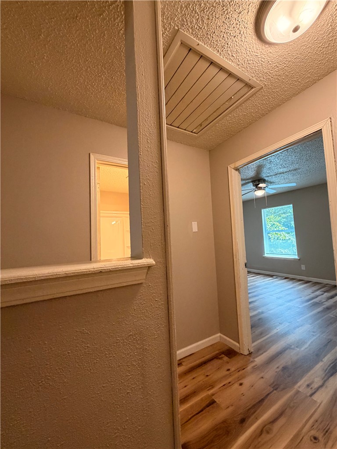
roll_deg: +1.5
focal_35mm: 14
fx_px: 182
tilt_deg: +4.6
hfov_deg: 85.7
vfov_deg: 102.1
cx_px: 168
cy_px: 224
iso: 320
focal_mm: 2.22
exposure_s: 1/60
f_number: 2.2
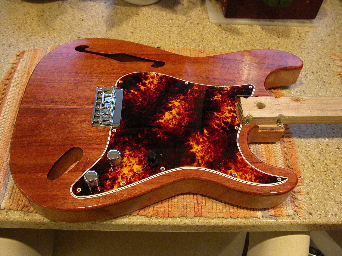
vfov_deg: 40.7
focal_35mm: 35
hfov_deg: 52.6
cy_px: 128
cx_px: 171
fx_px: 346
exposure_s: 1/31.1
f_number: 2.8
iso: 400
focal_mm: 8.9
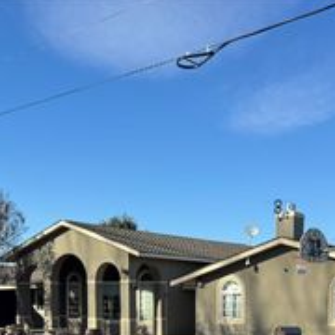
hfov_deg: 28.9
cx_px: 212
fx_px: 646
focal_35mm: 59
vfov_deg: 27.3
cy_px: 342
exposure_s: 1/1456
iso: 80
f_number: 1.78
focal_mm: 6.76
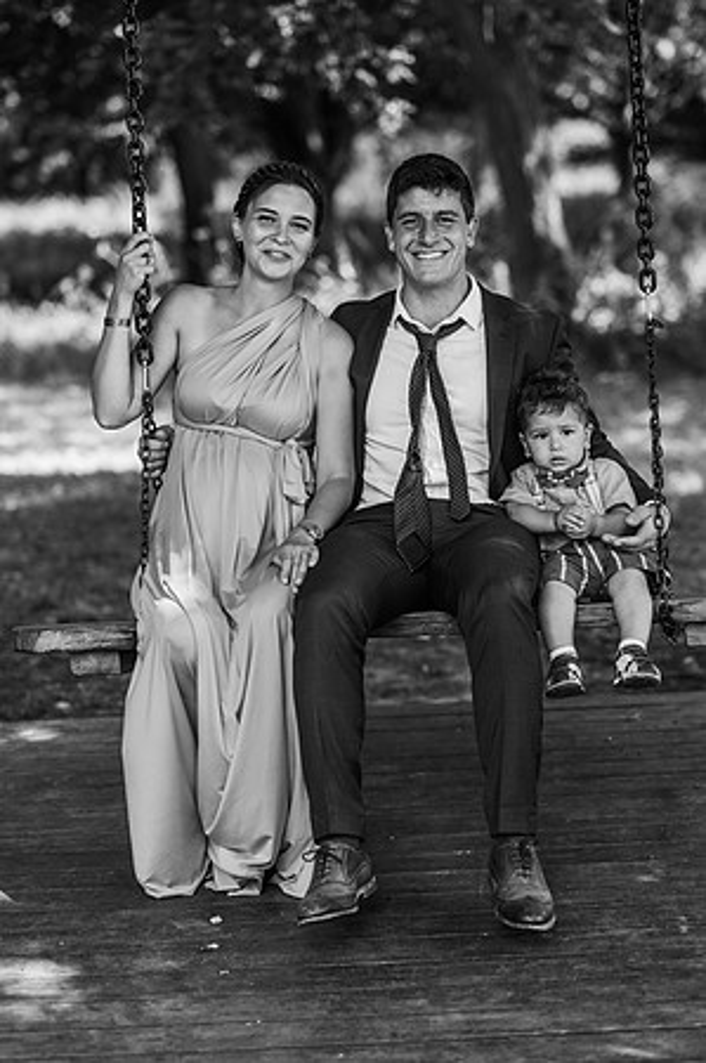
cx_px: 353
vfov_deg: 23.9
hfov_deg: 16.0
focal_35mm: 85
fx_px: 2506
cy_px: 532
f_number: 2.5
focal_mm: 85
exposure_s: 1/500
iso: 100
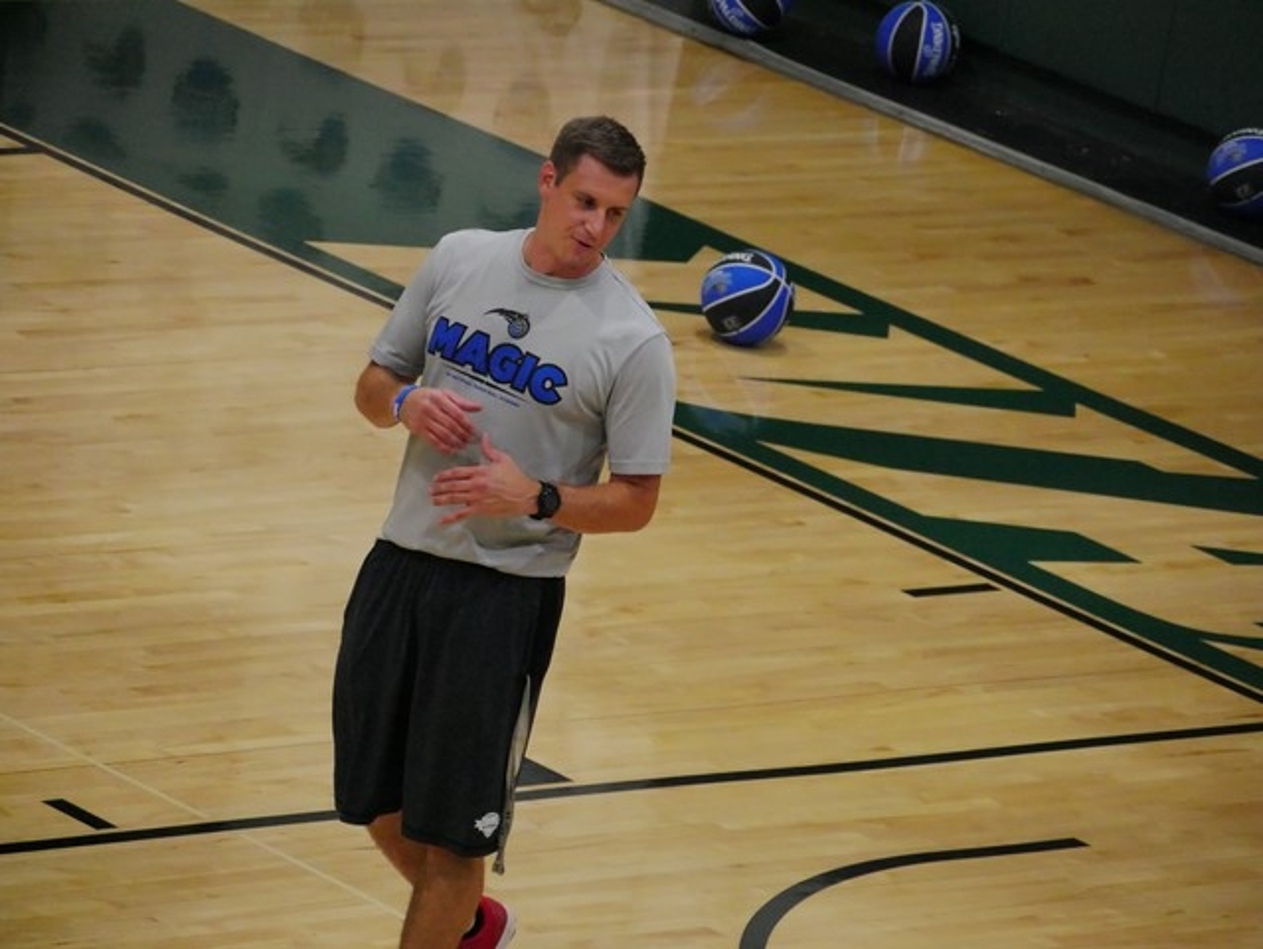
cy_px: 474
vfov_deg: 5.3
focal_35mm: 280
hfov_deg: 7.1
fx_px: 10222
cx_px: 632
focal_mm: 140
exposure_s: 1/320
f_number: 5.6
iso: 6400
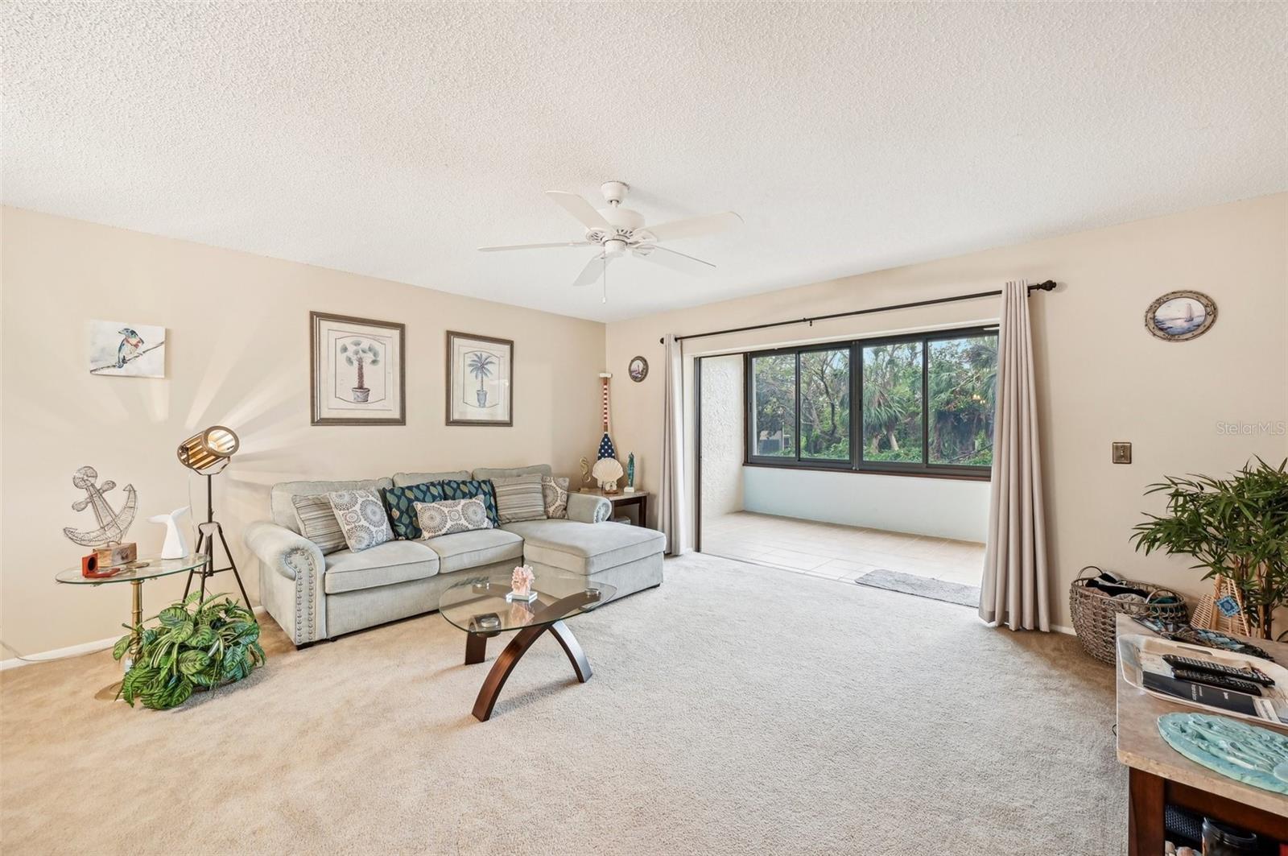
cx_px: 644
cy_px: 428
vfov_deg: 81.1
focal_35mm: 14
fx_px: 500
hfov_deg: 104.3
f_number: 8
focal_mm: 14
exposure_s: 1/5
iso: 400
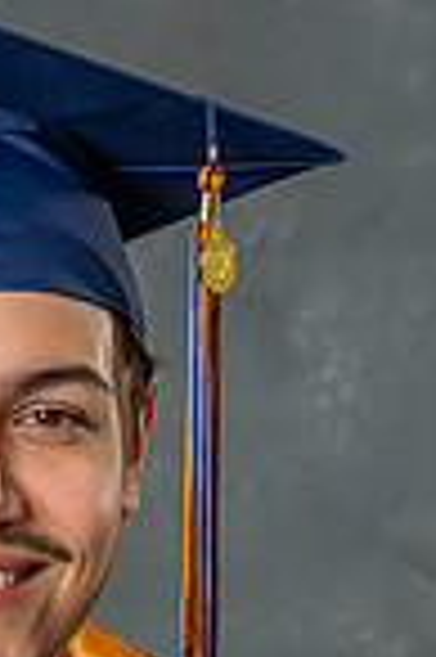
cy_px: 967
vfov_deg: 6.7
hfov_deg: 4.5
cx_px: -208
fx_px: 5517
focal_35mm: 303
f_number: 4
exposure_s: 1/200
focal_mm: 55
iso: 200
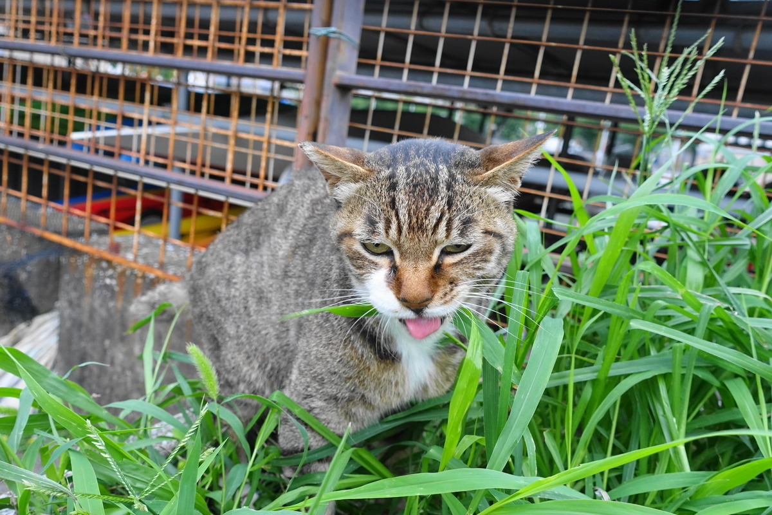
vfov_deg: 53.1
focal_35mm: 24
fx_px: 515
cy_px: 258
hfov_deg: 73.7
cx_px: 386
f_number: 2.8
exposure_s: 1/200
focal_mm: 8.8
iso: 640
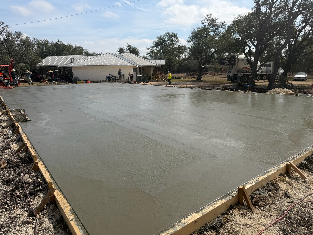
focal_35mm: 24
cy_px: 118
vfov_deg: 56.8
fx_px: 217
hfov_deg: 71.6
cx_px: 156
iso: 80
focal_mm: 6.76
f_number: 1.78
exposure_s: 1/6711
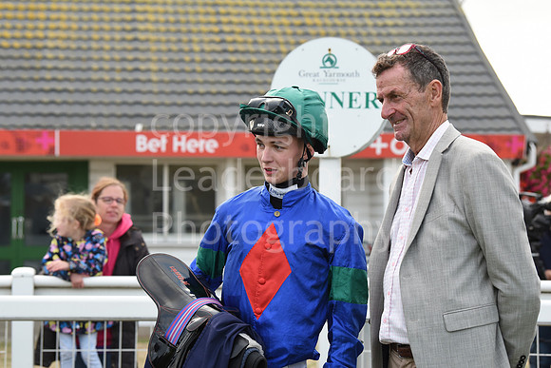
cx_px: 276
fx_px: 1531
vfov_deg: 13.7
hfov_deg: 20.4
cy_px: 184
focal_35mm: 100
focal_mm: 100
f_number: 5.6
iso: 800
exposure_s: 1/400
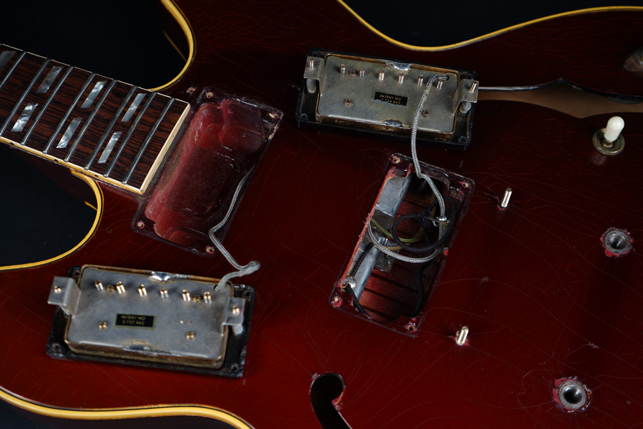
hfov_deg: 41.1
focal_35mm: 48
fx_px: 857
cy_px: 214
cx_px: 322
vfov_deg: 28.1
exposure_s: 1/125
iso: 64
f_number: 5.6
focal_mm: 48
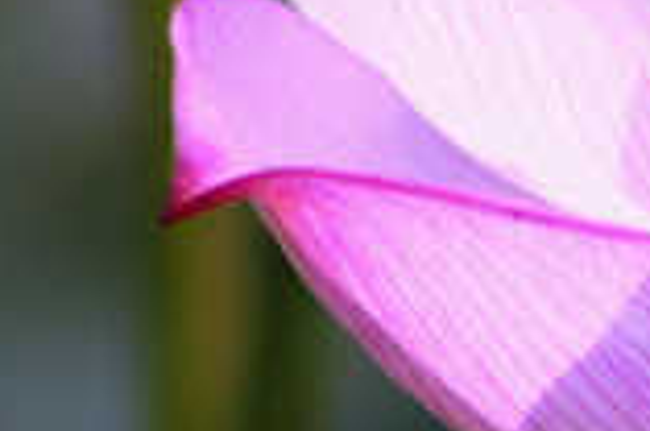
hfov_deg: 0.9
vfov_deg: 0.6
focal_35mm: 2393
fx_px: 43119
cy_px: 33
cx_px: 1789
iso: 200
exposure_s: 1/1600
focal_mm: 250
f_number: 5.6
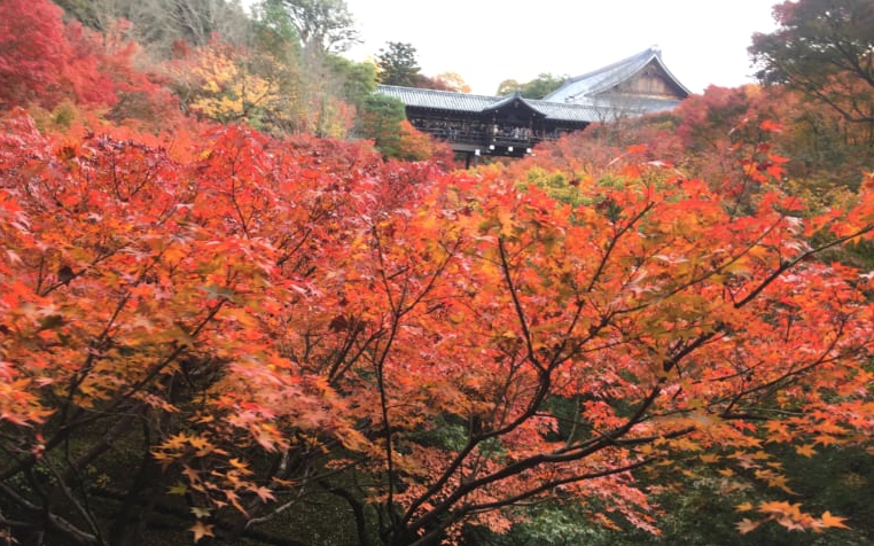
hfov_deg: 61.2
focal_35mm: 31
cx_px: 437
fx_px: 738
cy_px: 303
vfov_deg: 40.5
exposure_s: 1/134
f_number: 2.2
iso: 32
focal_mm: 4.15
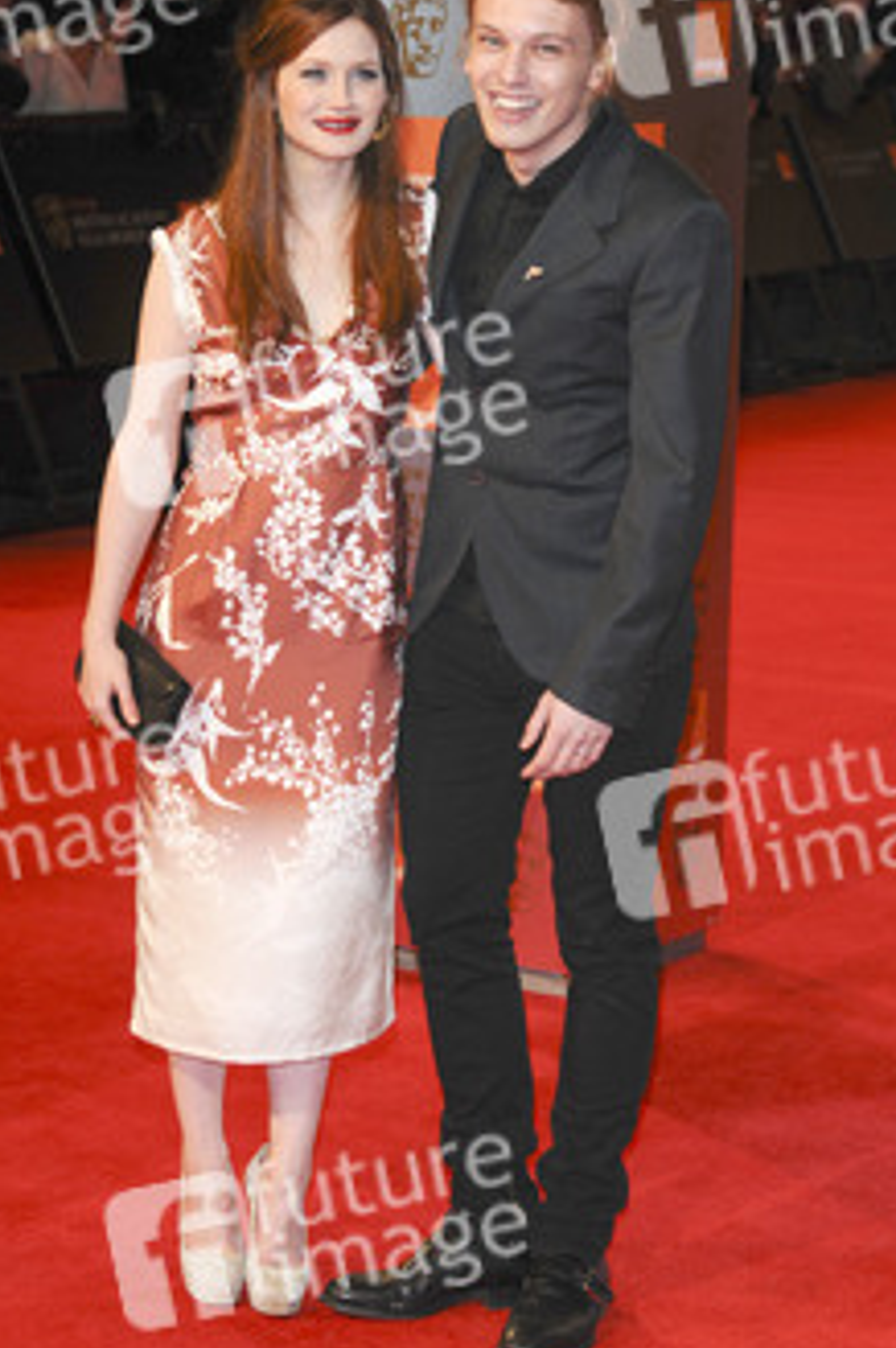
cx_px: 436
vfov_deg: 19.3
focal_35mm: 106
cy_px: 616
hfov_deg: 12.9
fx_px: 3965
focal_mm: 58
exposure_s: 1/160
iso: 400
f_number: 4.5
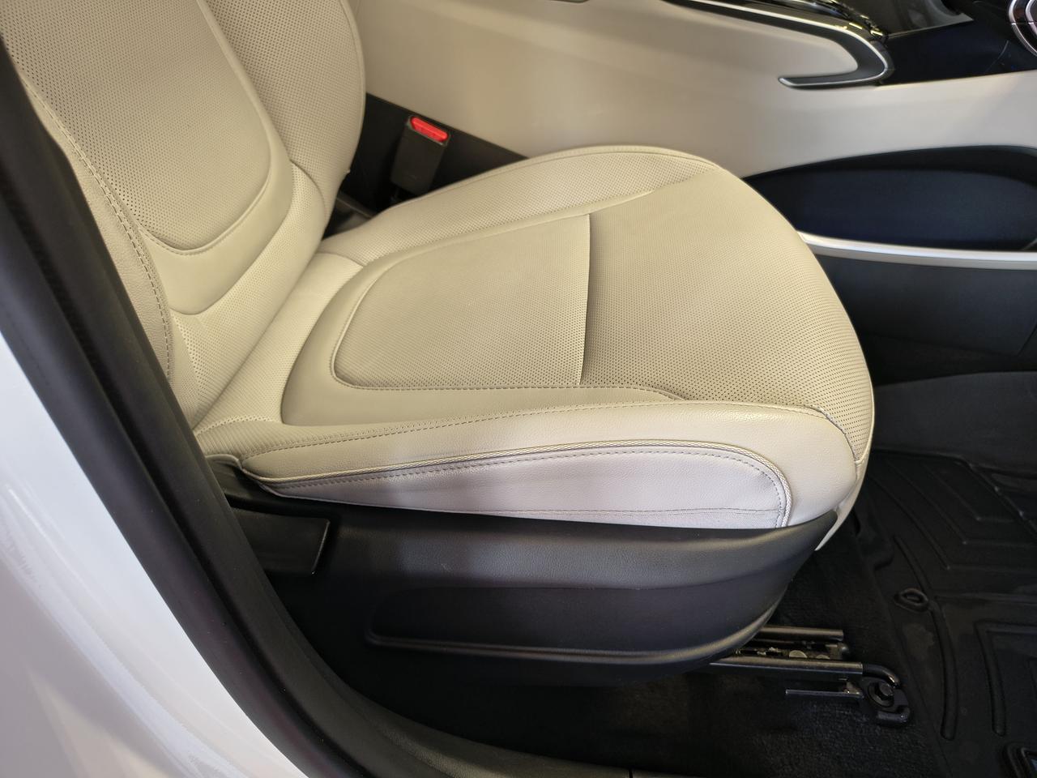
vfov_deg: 56.8
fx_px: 719
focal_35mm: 24
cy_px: 389
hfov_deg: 71.6
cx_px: 518
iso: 530
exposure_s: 1/60
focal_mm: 5.56
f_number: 1.8
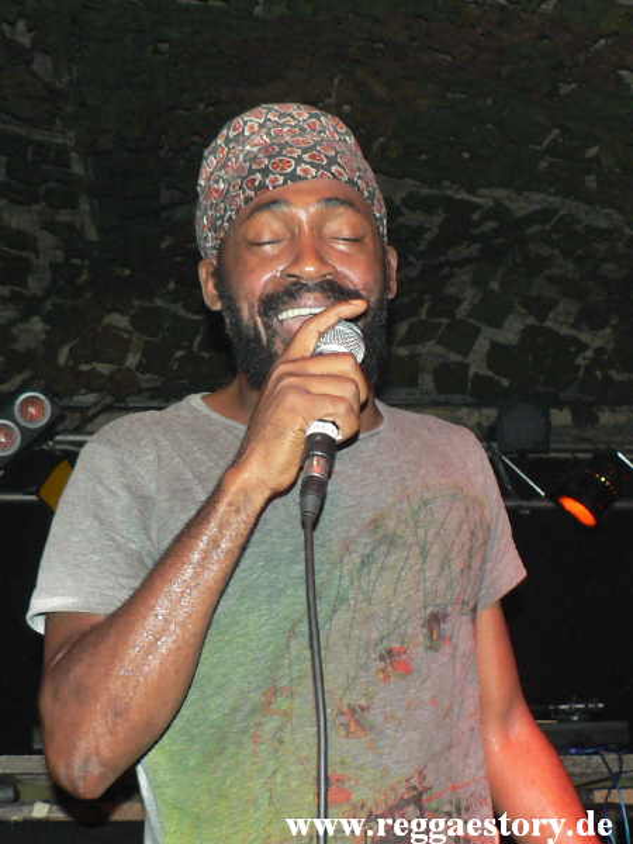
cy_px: 422
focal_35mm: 35
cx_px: 316
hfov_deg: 40.7
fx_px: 853
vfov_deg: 52.6
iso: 200
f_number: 2.8
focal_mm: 6
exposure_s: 1/60
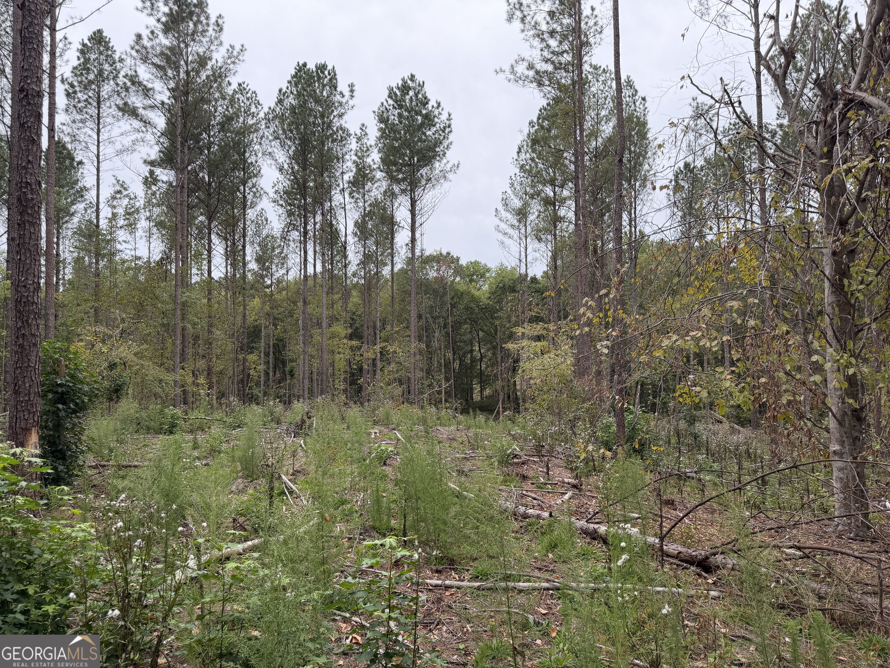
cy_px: 334
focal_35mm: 24
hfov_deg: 71.6
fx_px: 617
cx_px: 445
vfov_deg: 56.8
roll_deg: +0.3
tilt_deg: +1.8
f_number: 1.78
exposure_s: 1/211
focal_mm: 6.76
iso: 80
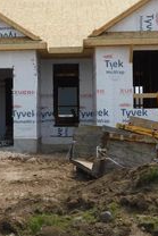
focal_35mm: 90
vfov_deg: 22.5
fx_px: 591
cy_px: 85
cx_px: -1
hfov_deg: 14.9
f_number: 3.5
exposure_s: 1/1250
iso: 125
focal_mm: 6.3
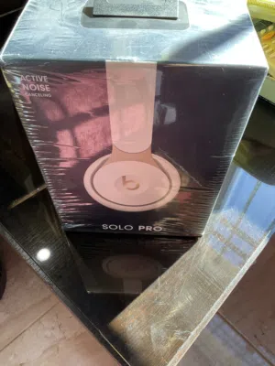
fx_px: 307
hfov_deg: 48.2
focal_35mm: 29
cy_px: 183
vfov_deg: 61.7
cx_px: 138
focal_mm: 3
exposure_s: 1/122
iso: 64
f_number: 1.8
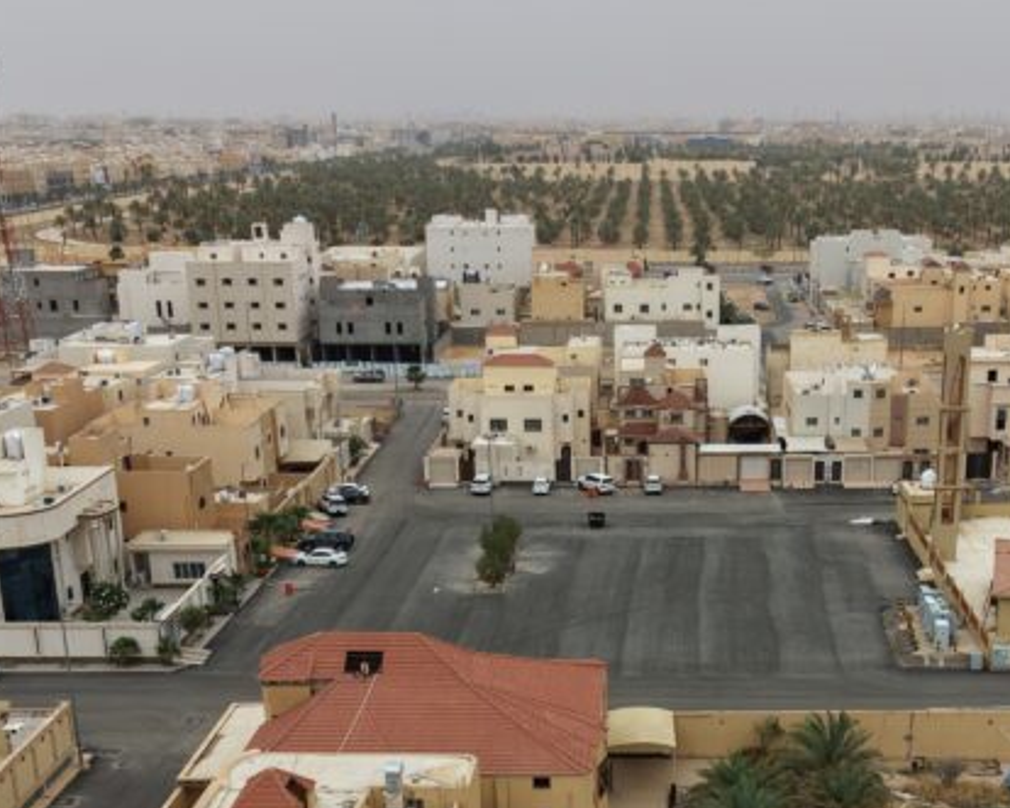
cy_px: 769
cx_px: 649
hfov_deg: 32.3
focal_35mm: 58
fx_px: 1733
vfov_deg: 25.2
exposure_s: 1/4000
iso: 100
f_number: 1.8
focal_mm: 8.67
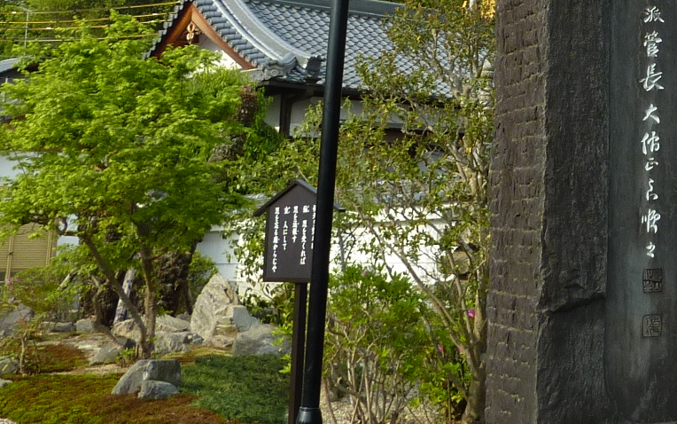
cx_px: 674
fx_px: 1310
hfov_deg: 27.3
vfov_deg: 17.6
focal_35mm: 71
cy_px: -61
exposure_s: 1/400
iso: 80
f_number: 4
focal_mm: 4.1
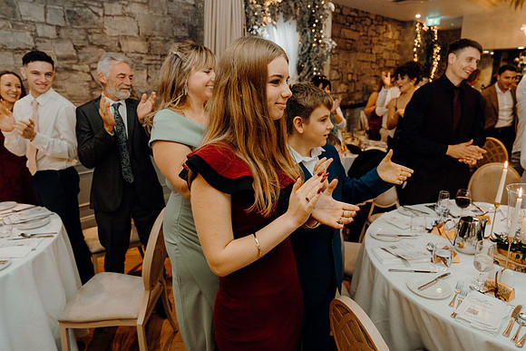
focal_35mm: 24
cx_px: 263
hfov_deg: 73.7
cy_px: 176
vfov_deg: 53.2
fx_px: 351
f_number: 3.5
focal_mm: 24
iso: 2500
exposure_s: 1/160
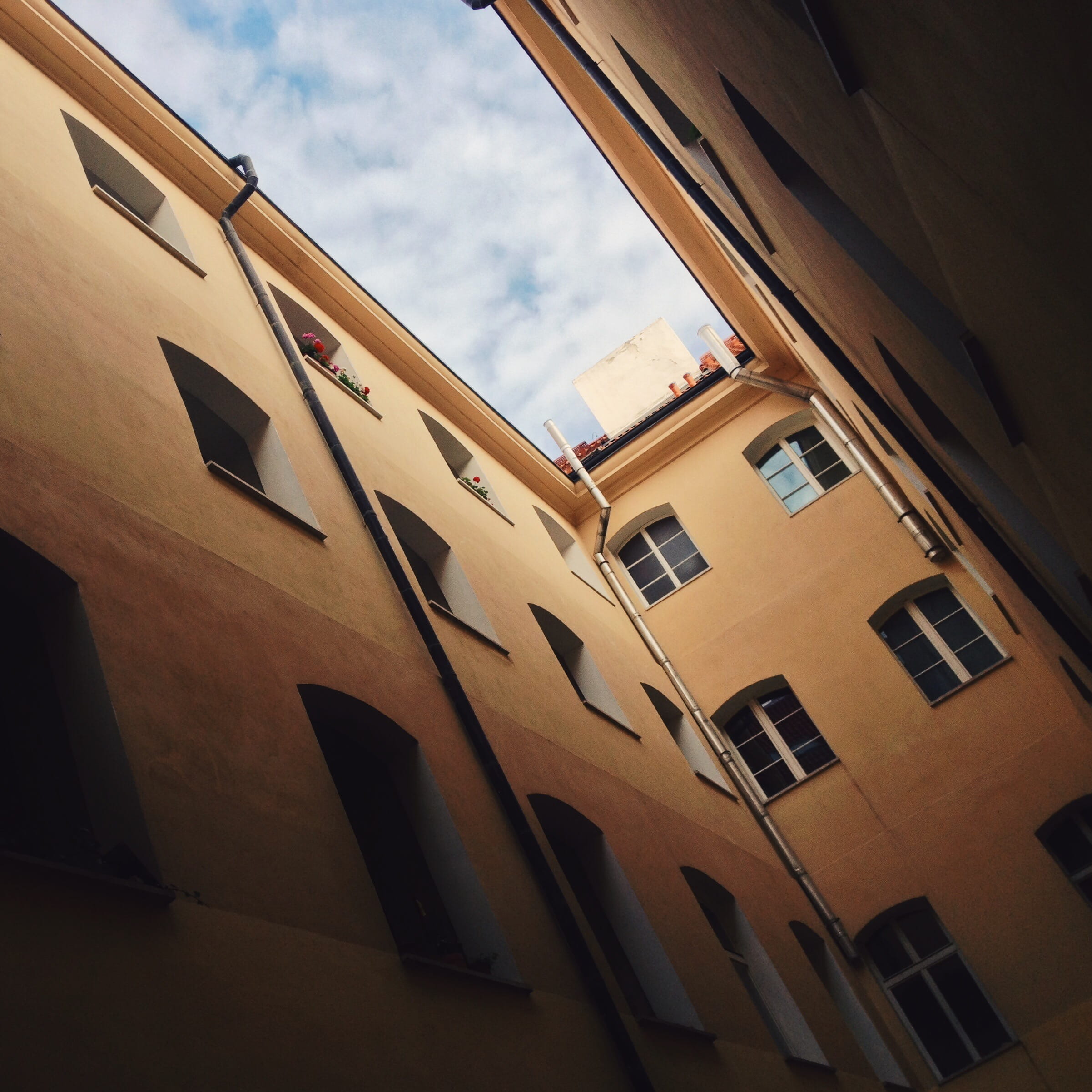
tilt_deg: +37.7
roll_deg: +24.2
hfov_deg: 39.7
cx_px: 393
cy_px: 556
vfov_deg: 40.0
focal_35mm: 42
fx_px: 1499
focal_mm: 4.28
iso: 50
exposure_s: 1/476
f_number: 2.4
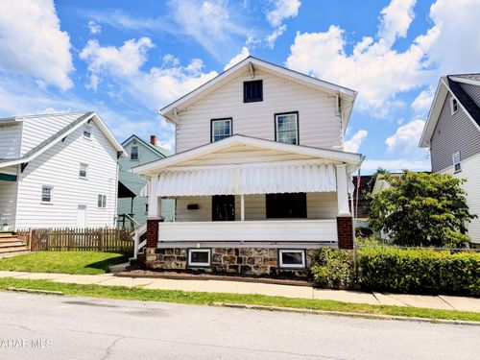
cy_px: 180
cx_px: 240
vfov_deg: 56.8
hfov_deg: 71.6
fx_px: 333
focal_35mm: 24
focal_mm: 6.76
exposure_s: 1/8130
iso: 80
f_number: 1.78
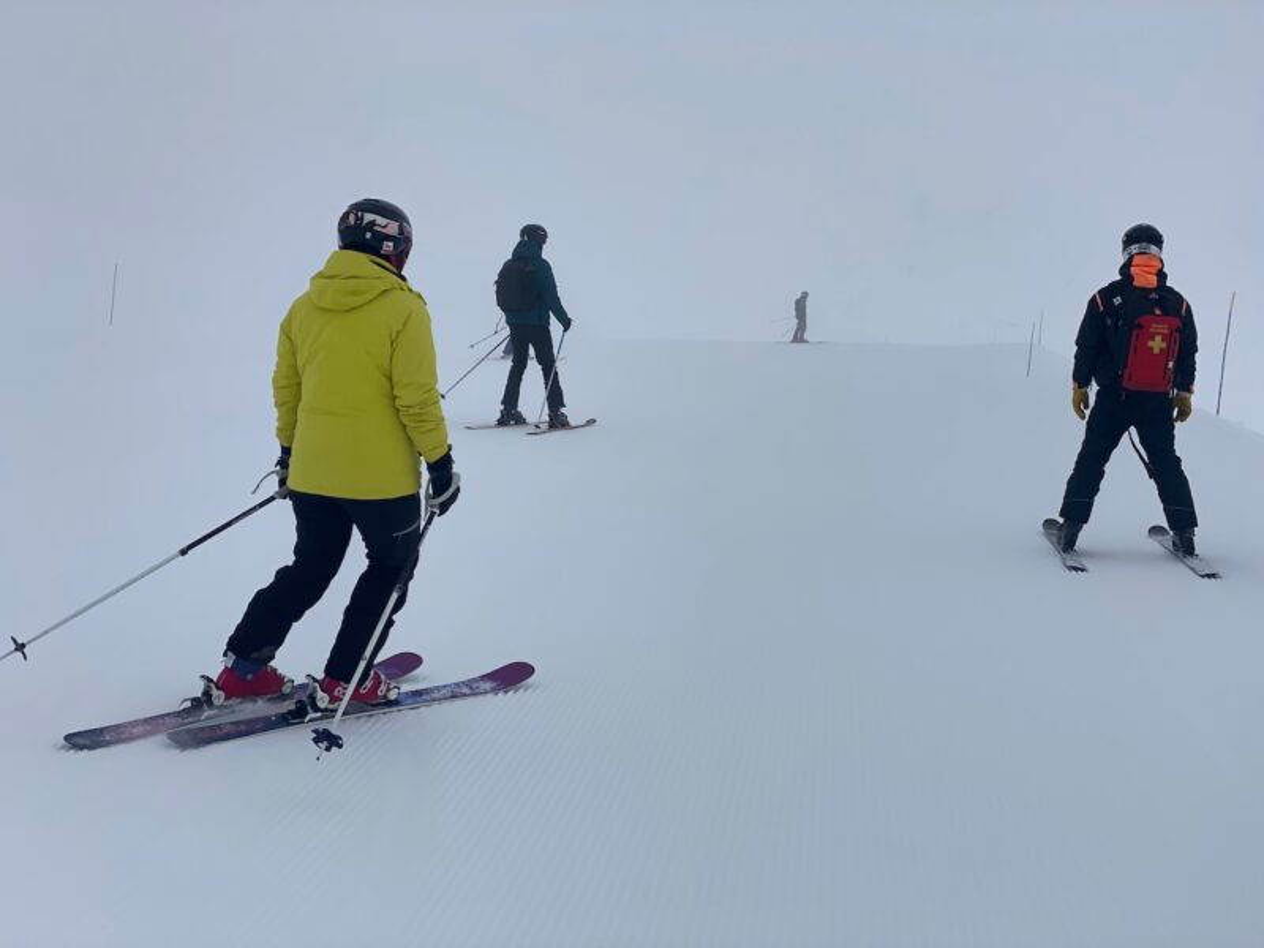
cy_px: 474
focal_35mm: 52
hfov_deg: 36.8
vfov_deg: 28.0
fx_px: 1899
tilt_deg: -9.5
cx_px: 632
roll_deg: -0.9
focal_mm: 6
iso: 25
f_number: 2
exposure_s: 1/3984
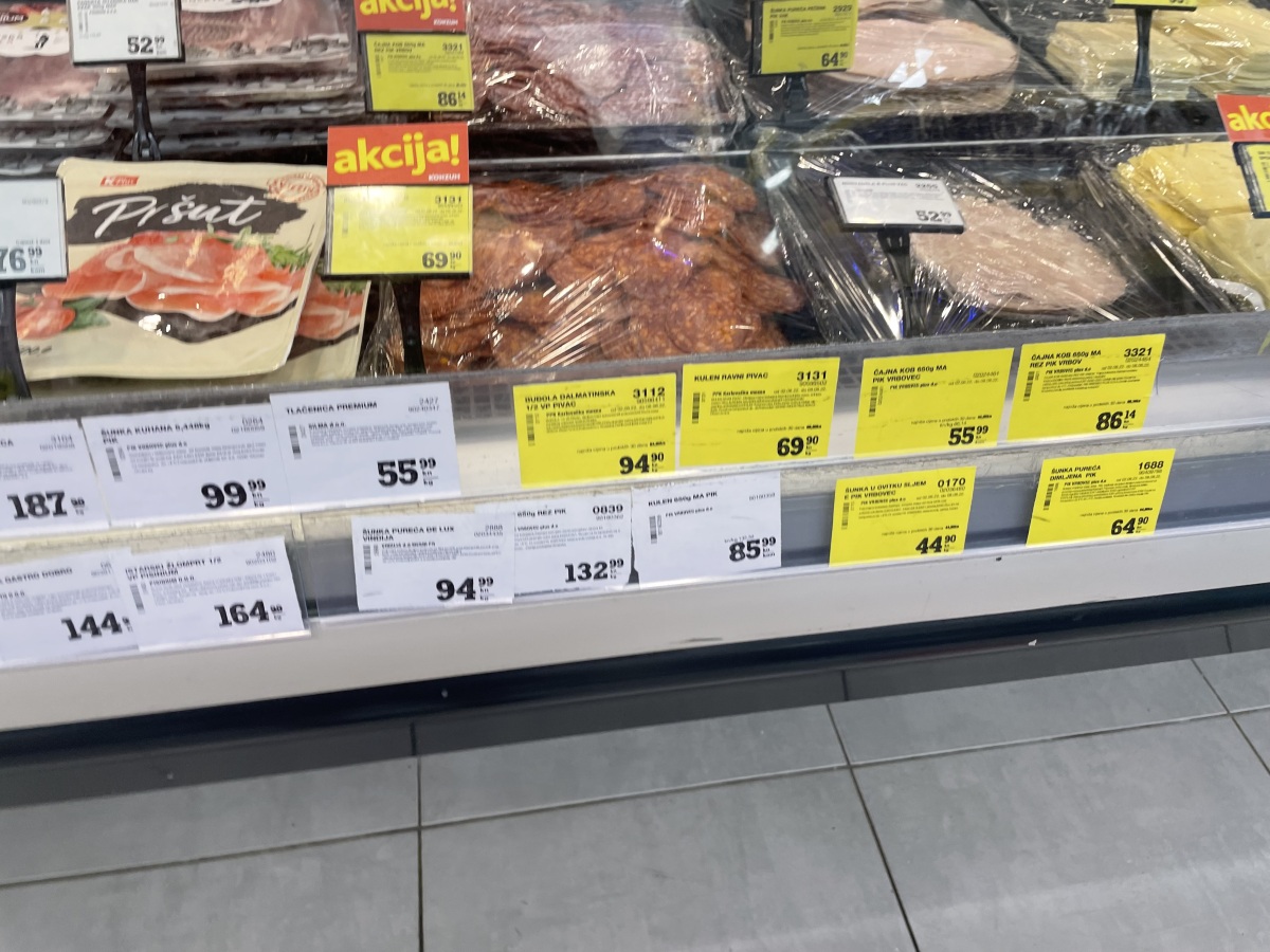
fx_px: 954
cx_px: 635
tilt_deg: -45.5
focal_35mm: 26
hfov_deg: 67.3
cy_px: 476
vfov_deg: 53.1
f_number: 1.6
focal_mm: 4.2
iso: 80
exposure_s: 1/100
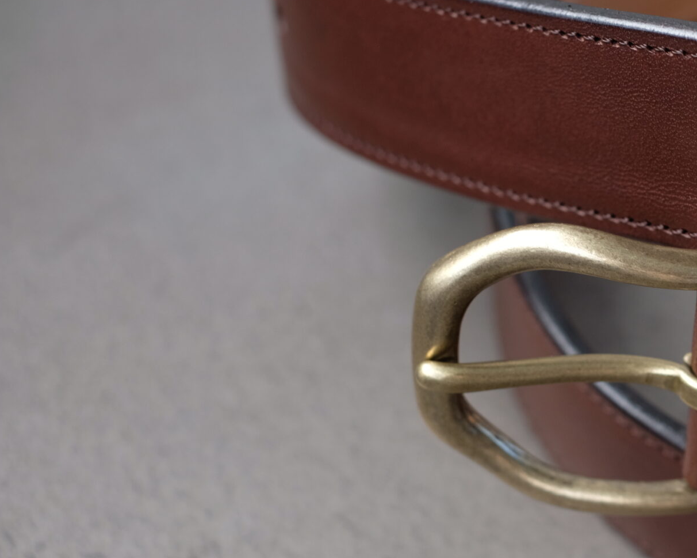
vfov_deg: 14.7
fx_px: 2165
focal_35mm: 105
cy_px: 321
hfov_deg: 17.8
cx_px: 729
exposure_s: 1/60
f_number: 4
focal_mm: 35
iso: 200
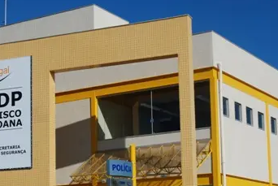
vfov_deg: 15.7
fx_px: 671
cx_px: 123
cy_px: 151
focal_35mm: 87
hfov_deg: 23.4
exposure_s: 1/1250
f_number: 7.1
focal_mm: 35
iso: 200
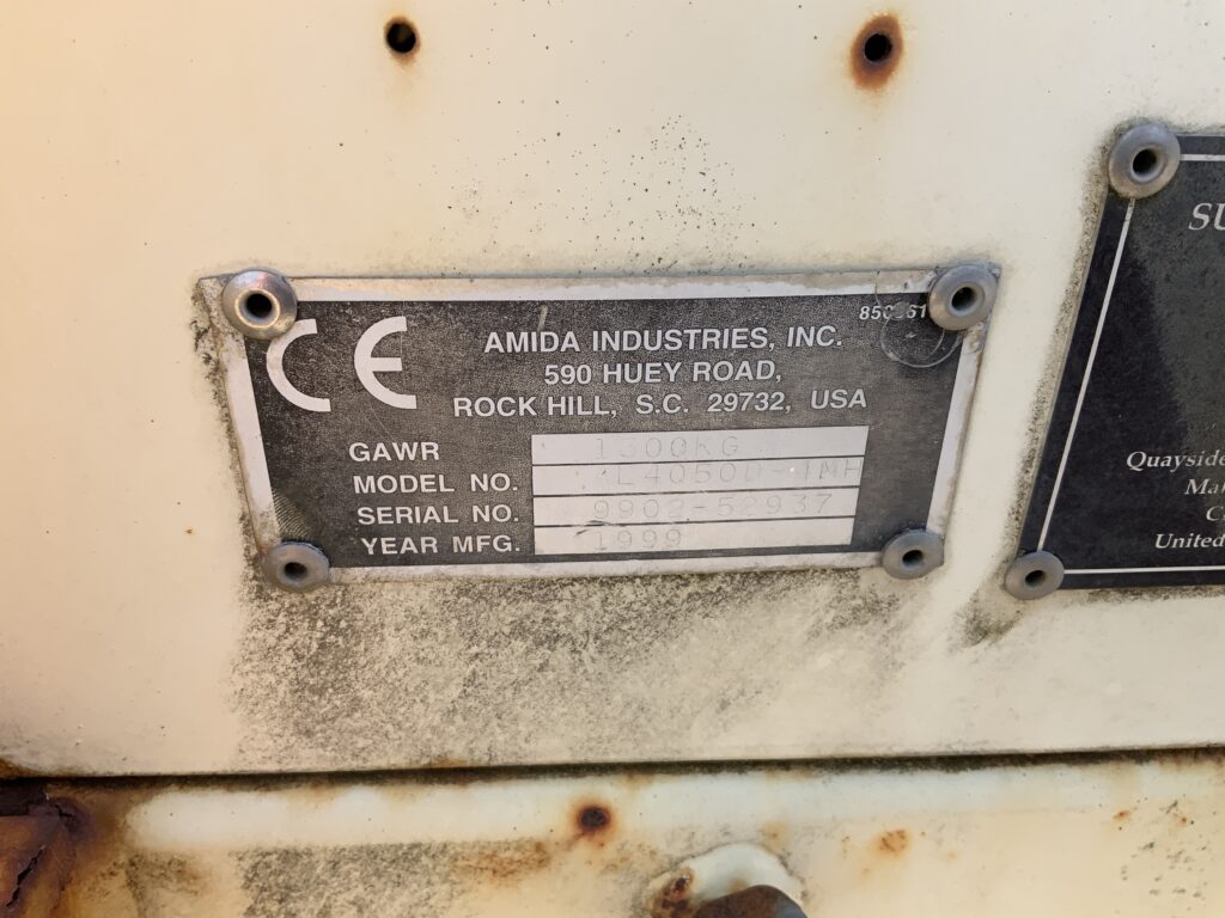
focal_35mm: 29
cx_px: 612
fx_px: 1026
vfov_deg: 48.2
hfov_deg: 61.7
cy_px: 459
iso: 16
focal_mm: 3
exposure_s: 1/454
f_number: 1.8
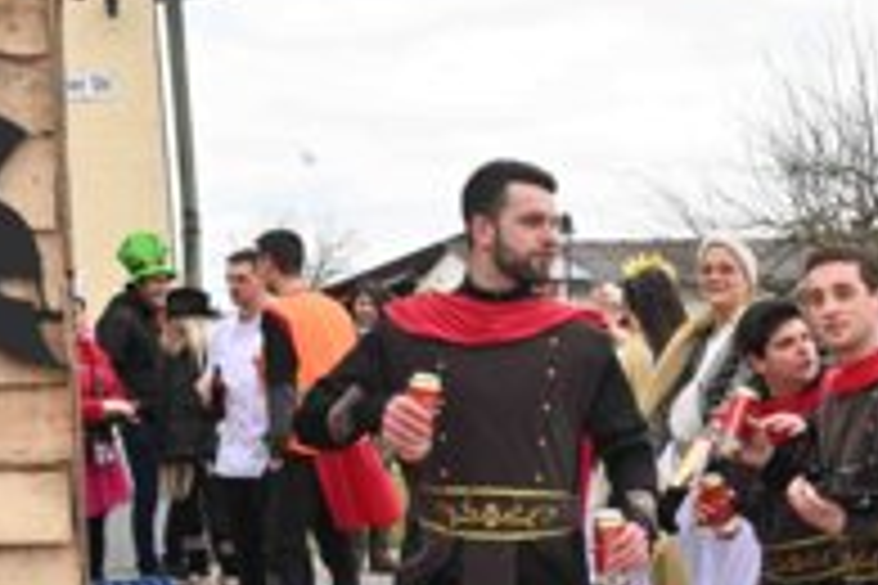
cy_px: 540
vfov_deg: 17.2
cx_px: 860
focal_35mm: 78
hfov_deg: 24.9
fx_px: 1902
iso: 2500
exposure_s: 1/320
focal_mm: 38
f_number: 9
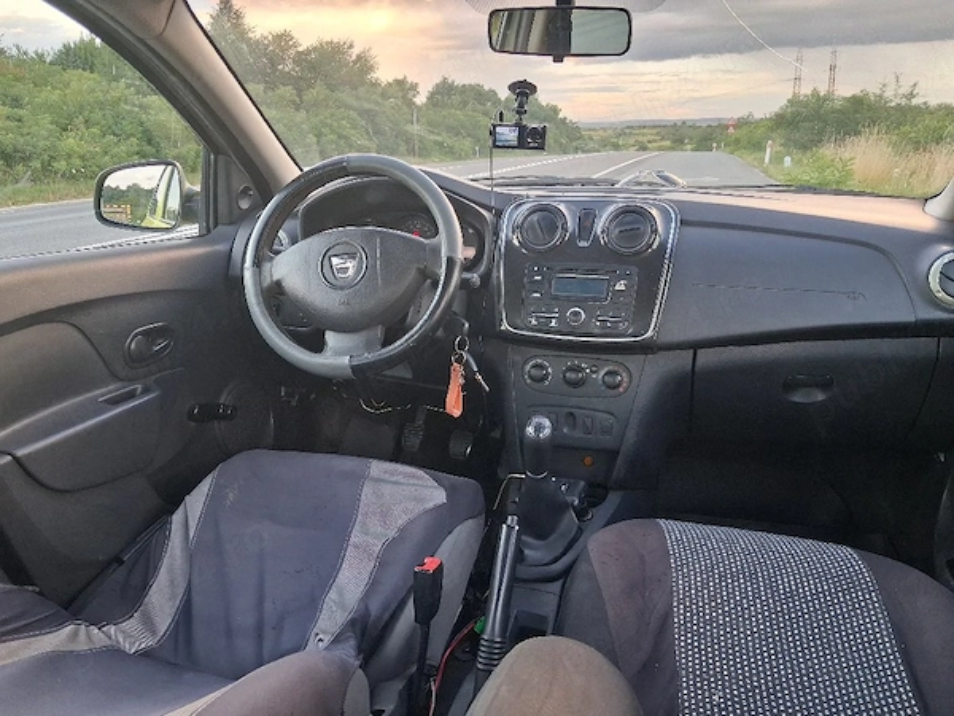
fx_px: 744
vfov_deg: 51.4
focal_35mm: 27
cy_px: 358
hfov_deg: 65.3
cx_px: 477
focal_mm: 4
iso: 250
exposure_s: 1/120
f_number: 1.8
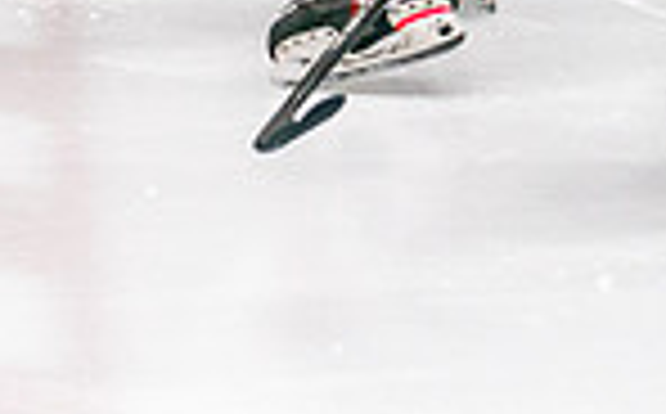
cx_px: 135
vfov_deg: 3.1
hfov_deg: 5.0
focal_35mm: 419
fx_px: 7594
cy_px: -322
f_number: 2.8
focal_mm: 80
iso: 3200
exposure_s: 1/1250
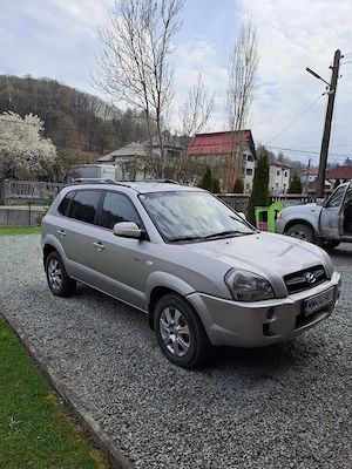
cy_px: 234
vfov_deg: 69.4
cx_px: 176
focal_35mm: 25
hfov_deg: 54.9
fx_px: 339
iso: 32
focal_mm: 4.65
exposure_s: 1/1429
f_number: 1.8
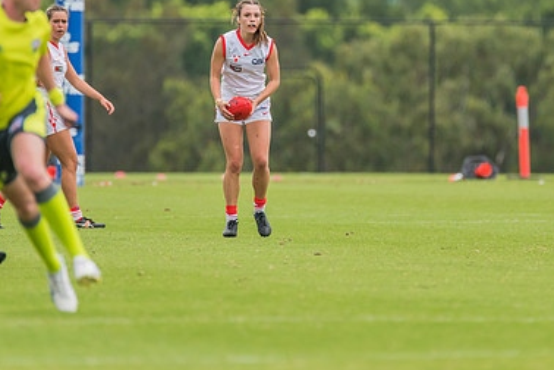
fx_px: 14495
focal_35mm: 942
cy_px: 93
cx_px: 296
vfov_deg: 1.5
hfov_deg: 2.2
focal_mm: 600
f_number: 8
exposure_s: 1/1600
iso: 1000
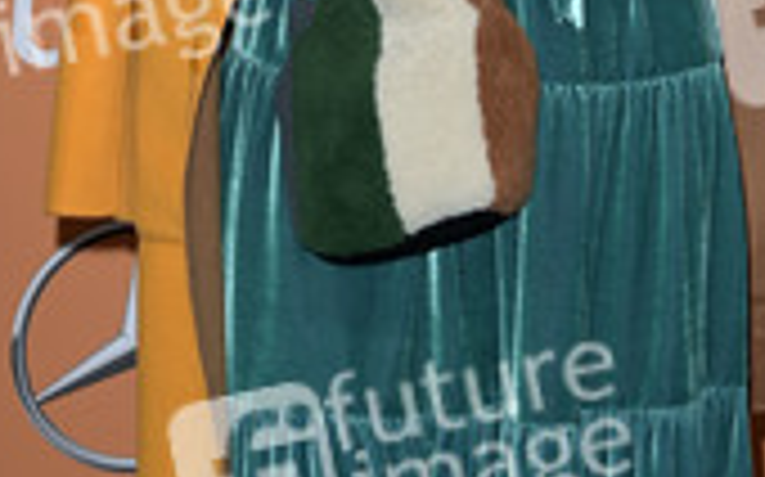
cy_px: -225
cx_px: 531
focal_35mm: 197
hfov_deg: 10.6
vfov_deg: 6.6
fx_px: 4104
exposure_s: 1/250
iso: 640
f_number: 6.3
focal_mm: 82
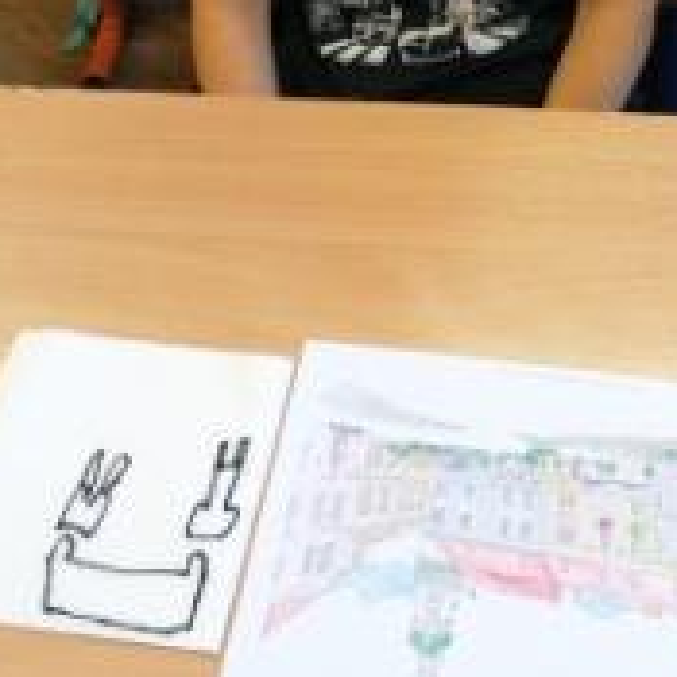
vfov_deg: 27.0
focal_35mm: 61
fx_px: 1350
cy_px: 46
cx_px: 445
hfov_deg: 28.0
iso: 80
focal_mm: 4.75
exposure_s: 1/50
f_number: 1.8
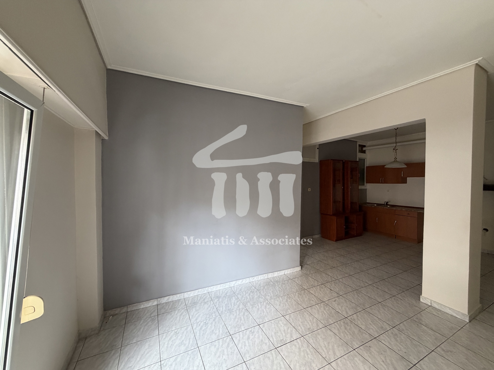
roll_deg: +0.3
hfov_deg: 102.1
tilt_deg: -0.7
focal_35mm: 14
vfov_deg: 85.7
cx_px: 247
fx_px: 200
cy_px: 185
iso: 320
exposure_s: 1/72
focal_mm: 2.22
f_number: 2.2
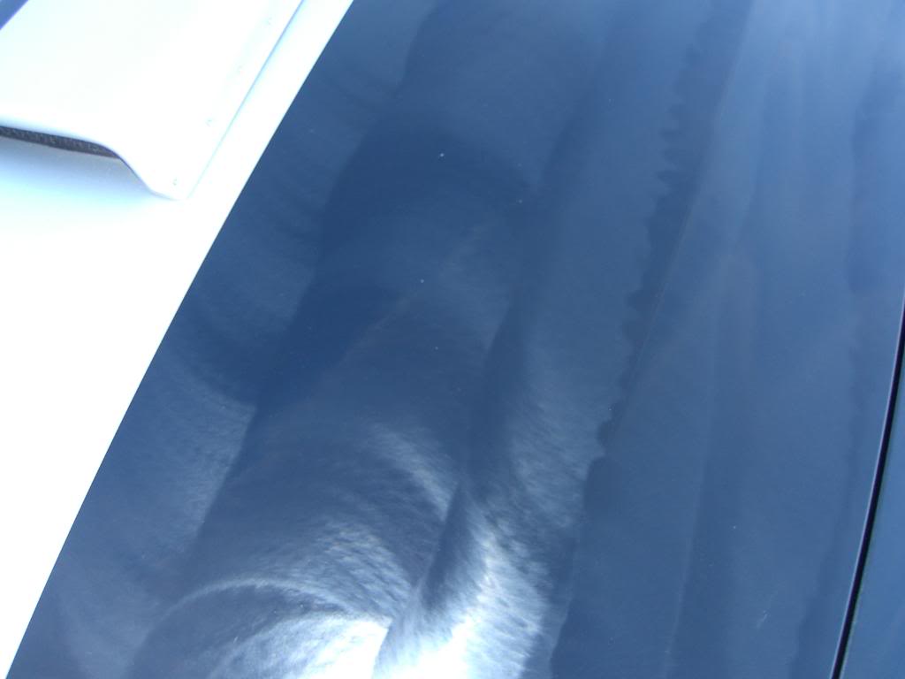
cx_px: 452
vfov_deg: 37.7
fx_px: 993
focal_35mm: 38
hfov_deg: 49.0
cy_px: 340
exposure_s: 1/80
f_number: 2.8
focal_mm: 7.9
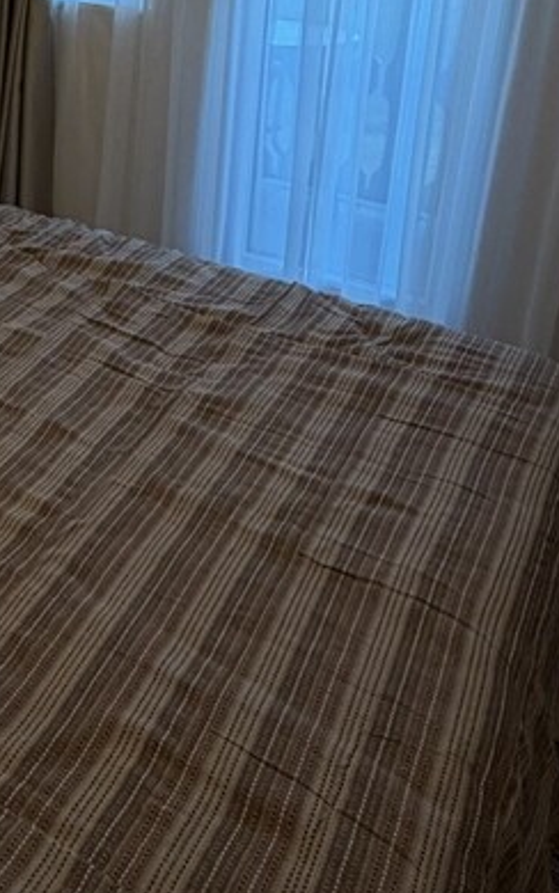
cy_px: 119
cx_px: -126
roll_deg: +1.8
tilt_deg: -17.2
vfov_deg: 46.3
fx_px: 950
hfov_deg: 28.2
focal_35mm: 39
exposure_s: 1/100
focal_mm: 2.22
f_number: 2.2
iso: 100
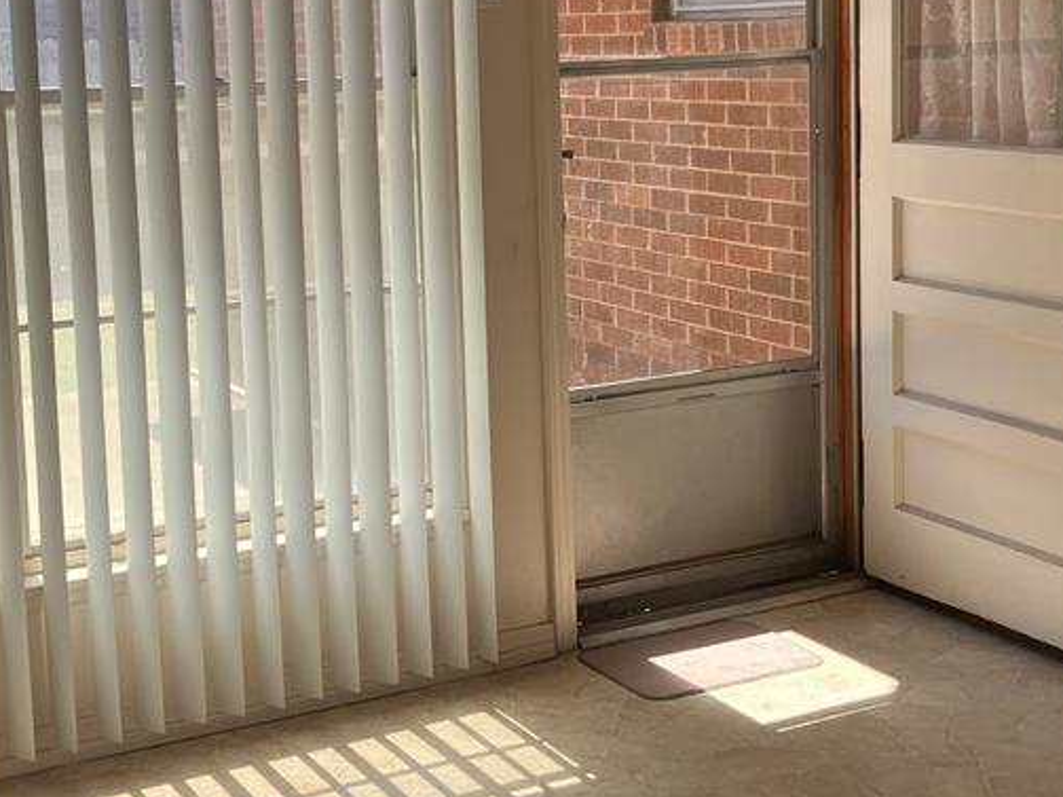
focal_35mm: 57
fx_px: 1750
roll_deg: +1.8
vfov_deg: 25.4
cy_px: 209
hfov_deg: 33.8
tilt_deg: -4.9
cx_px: 486
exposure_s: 1/398
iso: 32
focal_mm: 3.99
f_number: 1.8
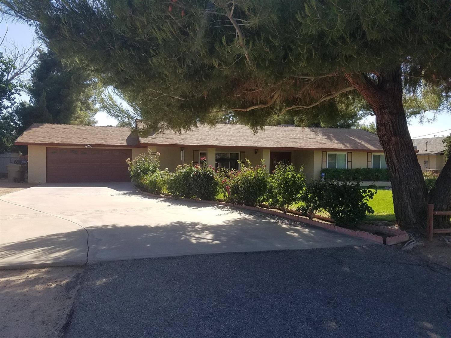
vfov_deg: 53.0
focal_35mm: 26
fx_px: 339
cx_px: 226
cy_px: 169
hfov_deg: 67.3
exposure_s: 1/1628
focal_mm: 4.2
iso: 50
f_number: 1.7
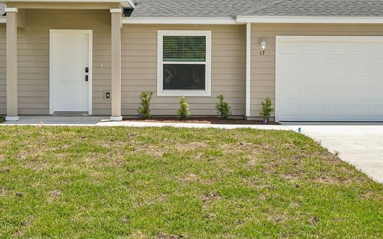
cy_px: 80
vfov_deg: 20.2
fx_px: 668
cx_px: 187
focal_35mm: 64
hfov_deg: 32.0
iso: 50
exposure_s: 1/200
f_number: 8
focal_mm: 32
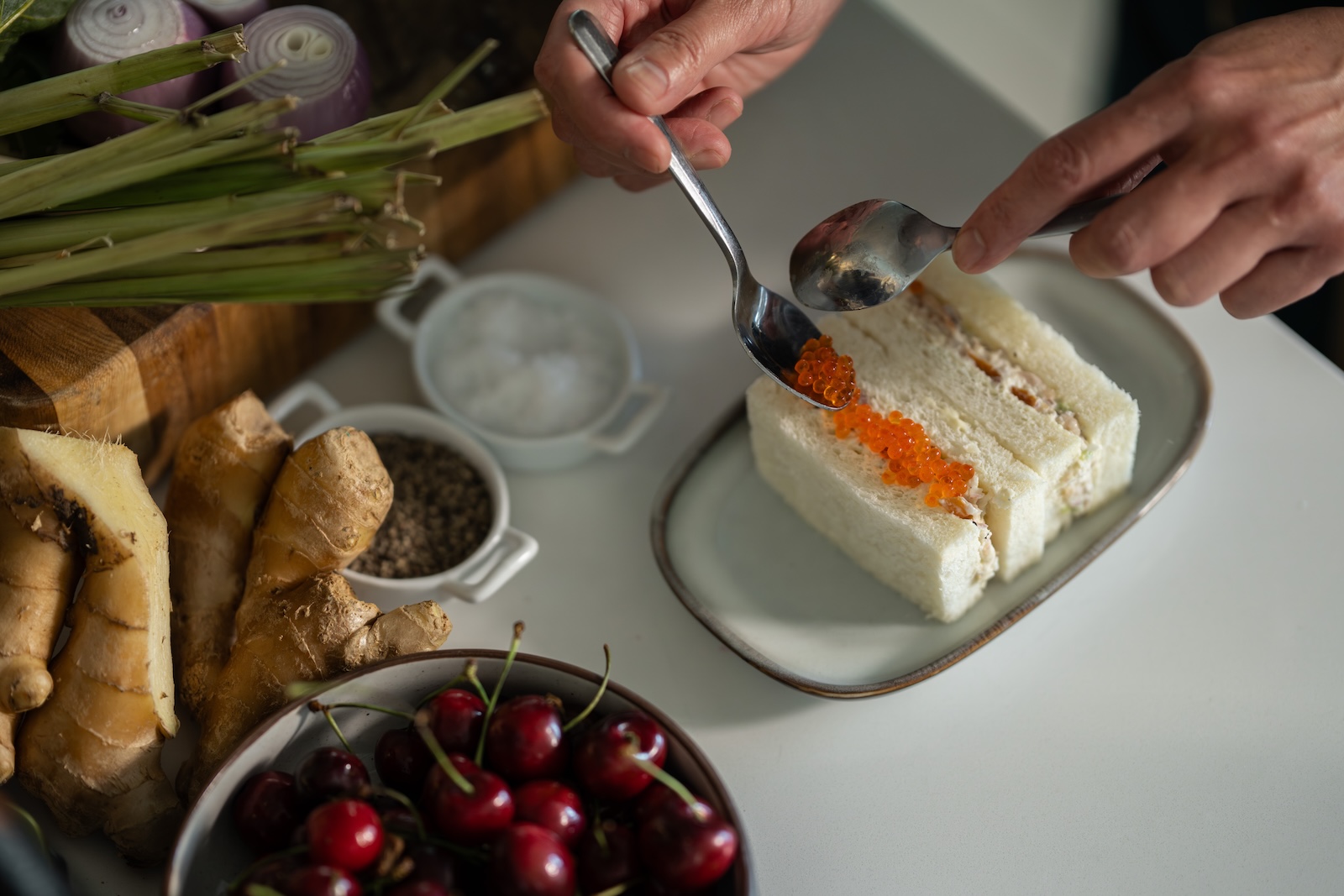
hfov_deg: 19.5
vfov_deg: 13.0
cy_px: 448
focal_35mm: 105
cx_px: 672
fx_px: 3920
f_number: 1.4
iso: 800
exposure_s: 1/400
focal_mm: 105
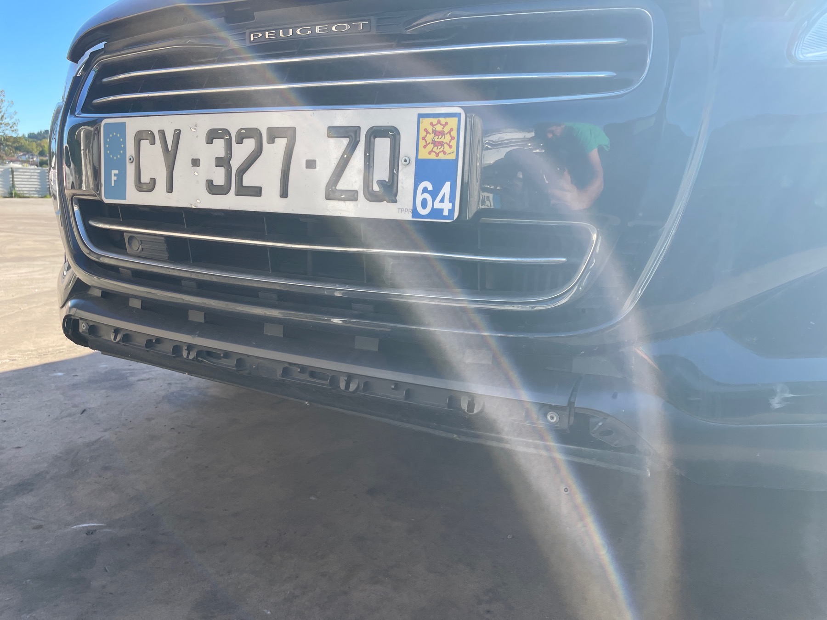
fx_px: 621
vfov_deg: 53.1
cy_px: 310
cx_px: 414
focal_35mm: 26
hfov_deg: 67.3
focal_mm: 4.2
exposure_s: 1/779
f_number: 1.6
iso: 32
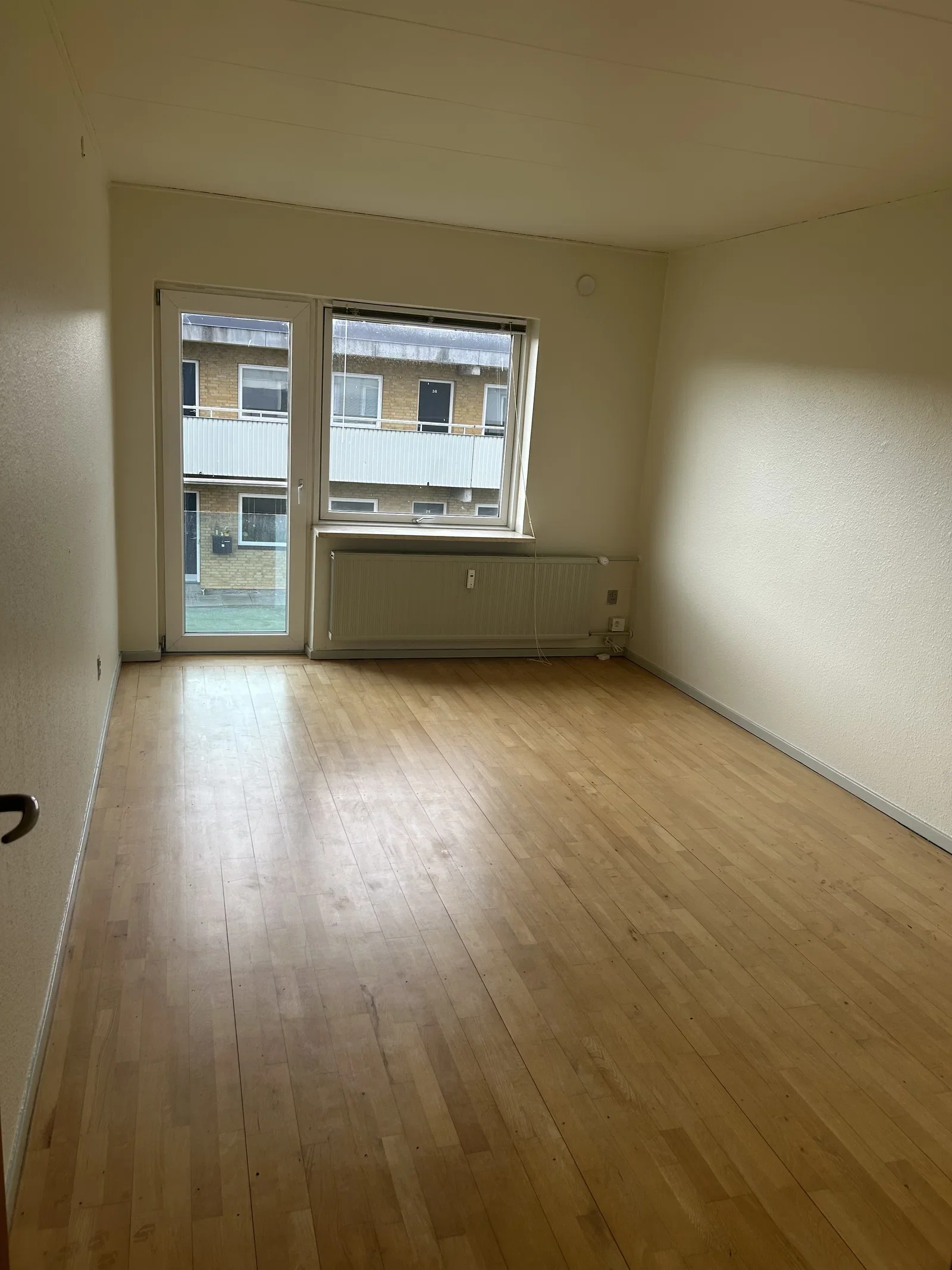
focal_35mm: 26
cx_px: 476
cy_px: 635
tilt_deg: -12.8
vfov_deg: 67.3
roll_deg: -5.7
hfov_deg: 53.1
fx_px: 953
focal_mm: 5.7
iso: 40
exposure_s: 1/174
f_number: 1.5
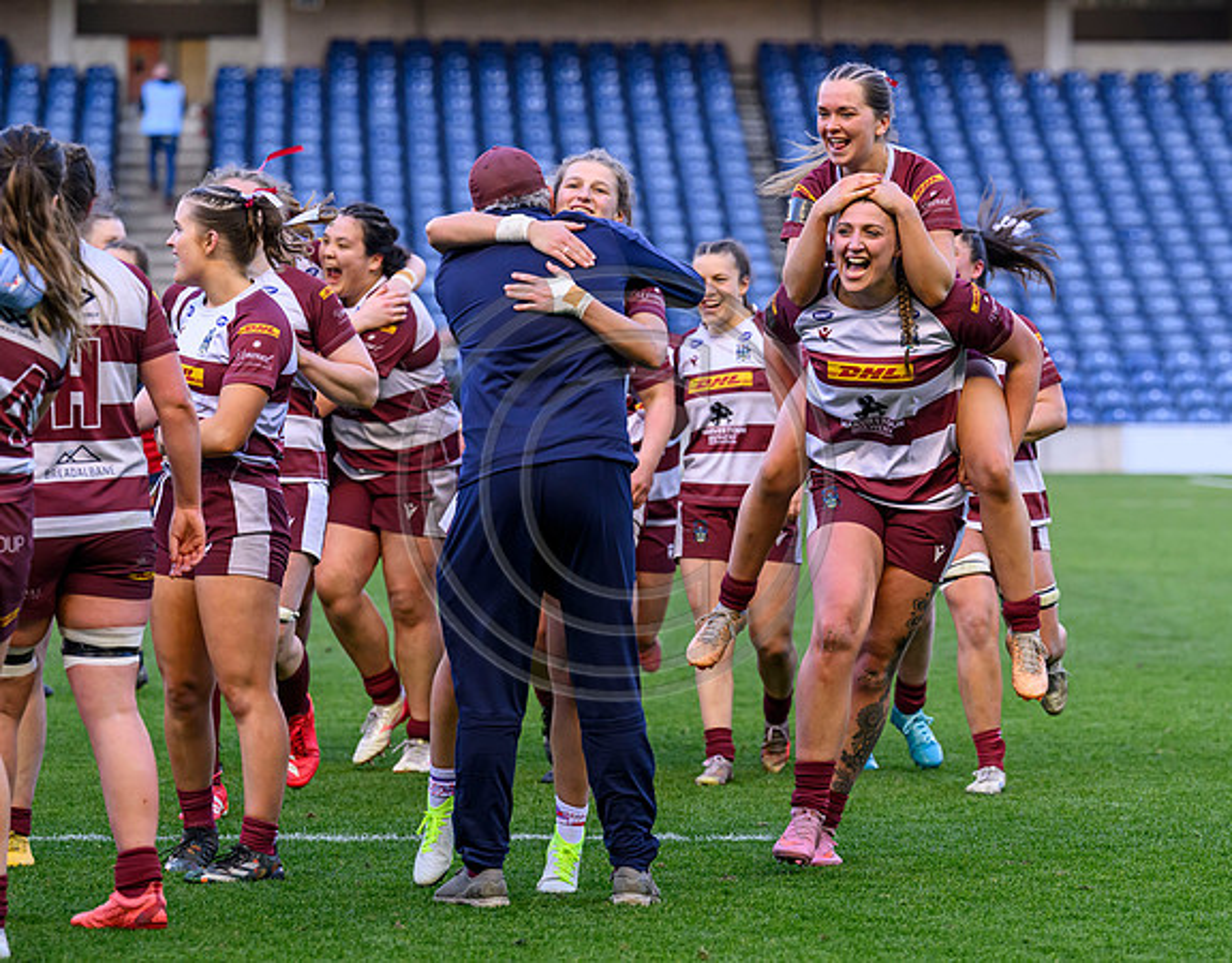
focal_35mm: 207
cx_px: 806
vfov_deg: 7.4
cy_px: 535
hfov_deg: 9.4
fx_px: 7486
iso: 2000
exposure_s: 1/640
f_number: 4.5
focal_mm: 165
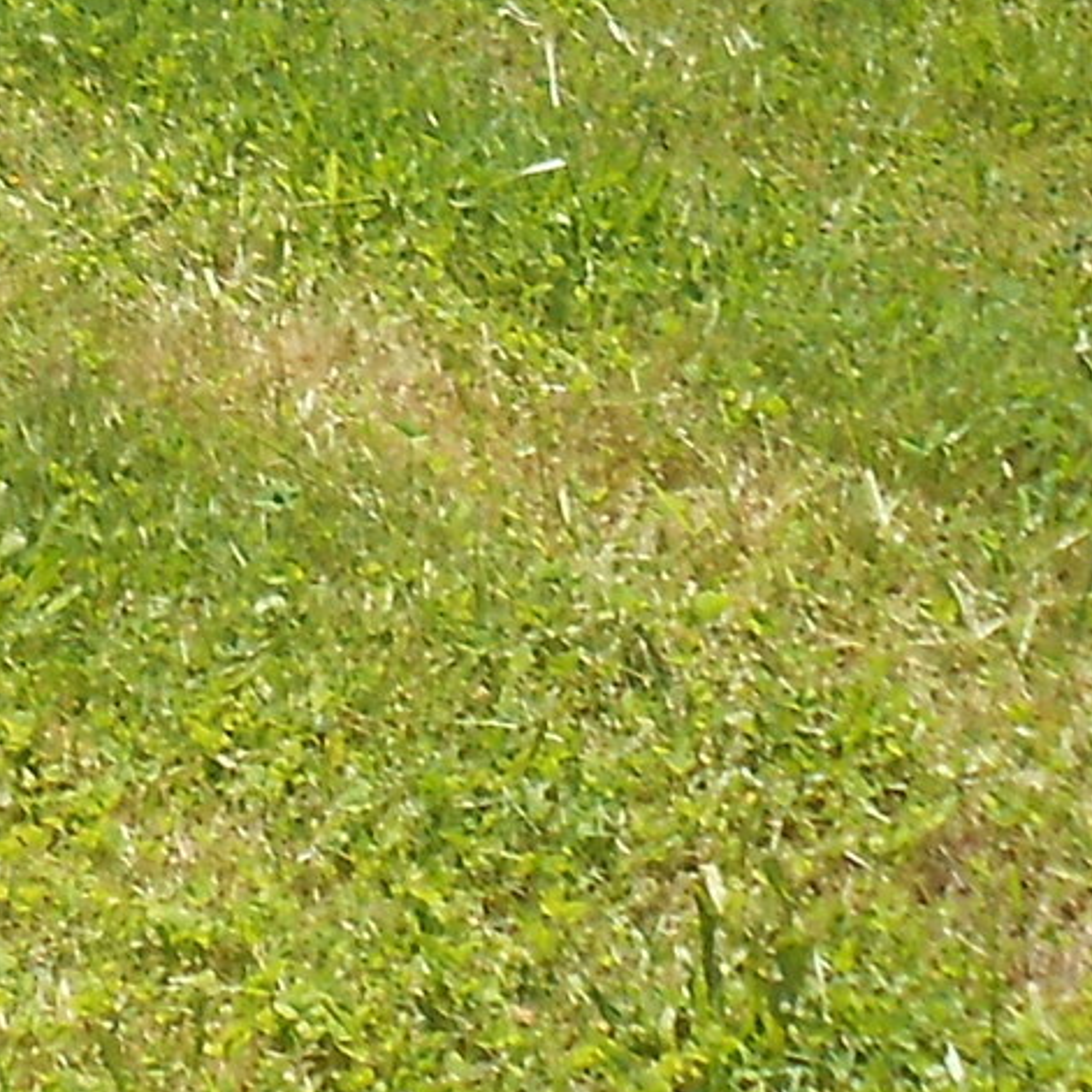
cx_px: -392
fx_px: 5354
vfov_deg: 11.3
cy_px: -364
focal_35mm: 150
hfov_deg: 11.3
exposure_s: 1/640
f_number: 3.5
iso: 80
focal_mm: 4.6
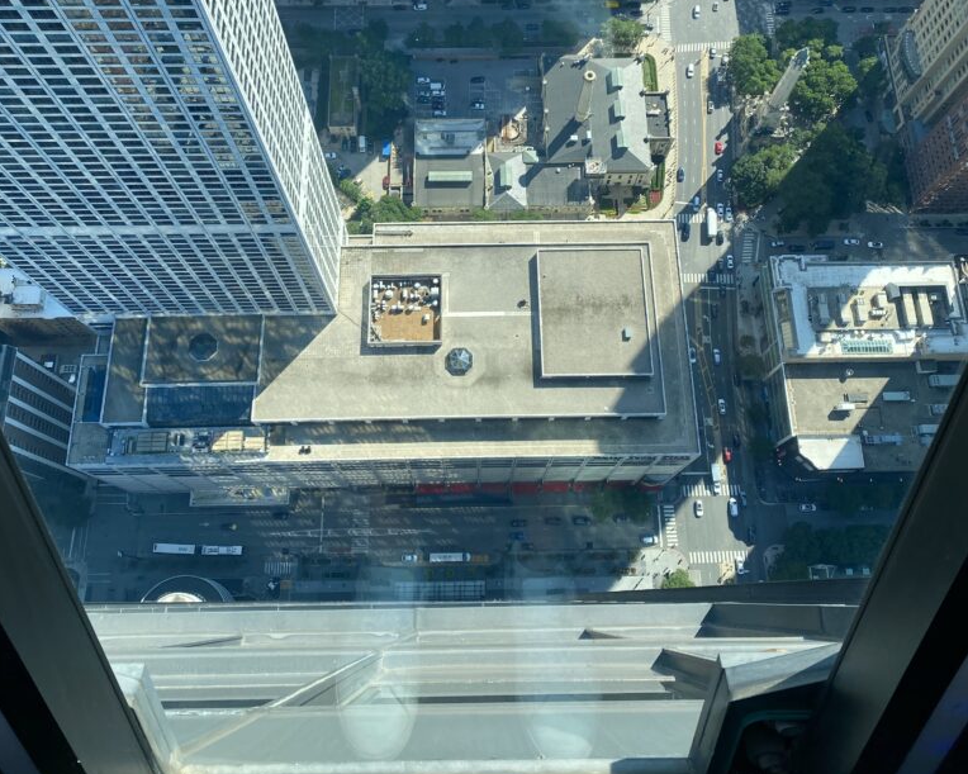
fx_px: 974
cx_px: 483
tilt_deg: -66.6
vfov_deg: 42.2
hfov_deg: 52.8
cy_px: 203
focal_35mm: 34
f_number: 1.8
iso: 32
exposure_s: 1/1063
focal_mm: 4.25
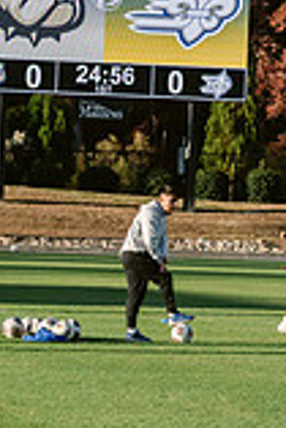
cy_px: 285
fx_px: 4161
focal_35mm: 350
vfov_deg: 5.9
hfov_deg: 3.8
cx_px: 787
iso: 1250
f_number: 9
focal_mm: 95
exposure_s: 1/2000
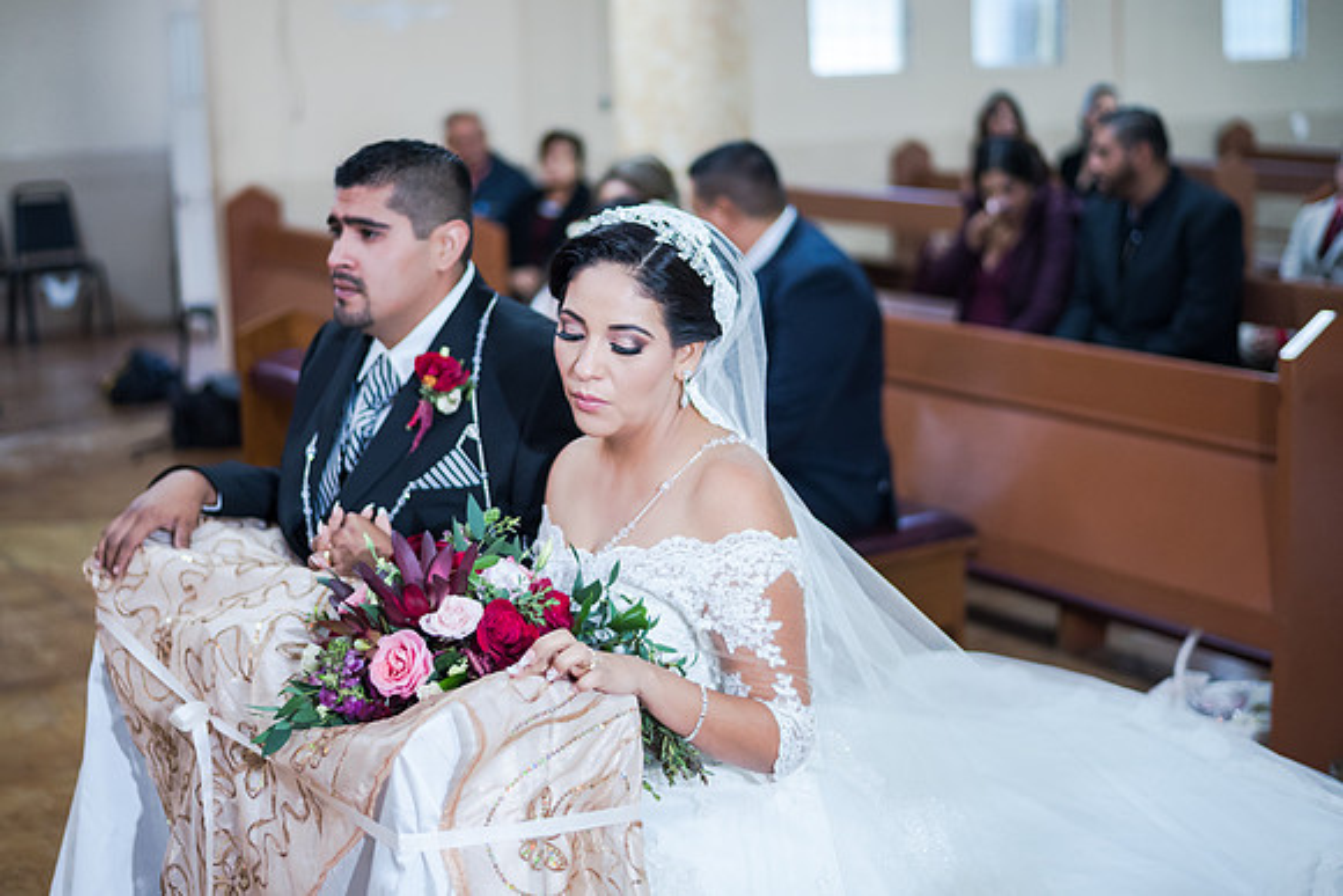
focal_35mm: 56
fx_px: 2101
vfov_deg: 24.1
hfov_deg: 35.4
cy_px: 392
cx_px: 615
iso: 1600
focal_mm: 50
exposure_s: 1/200
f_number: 1.8
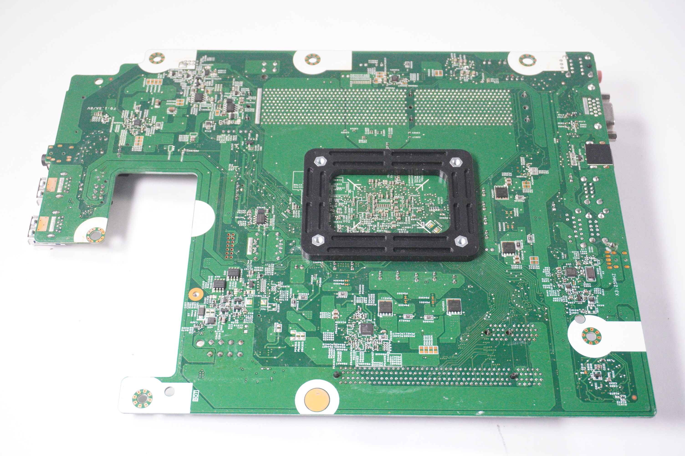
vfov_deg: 28.9
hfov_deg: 42.4
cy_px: 228
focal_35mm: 46
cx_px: 342
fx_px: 884
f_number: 5.6
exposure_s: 1/1600
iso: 5000
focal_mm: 31
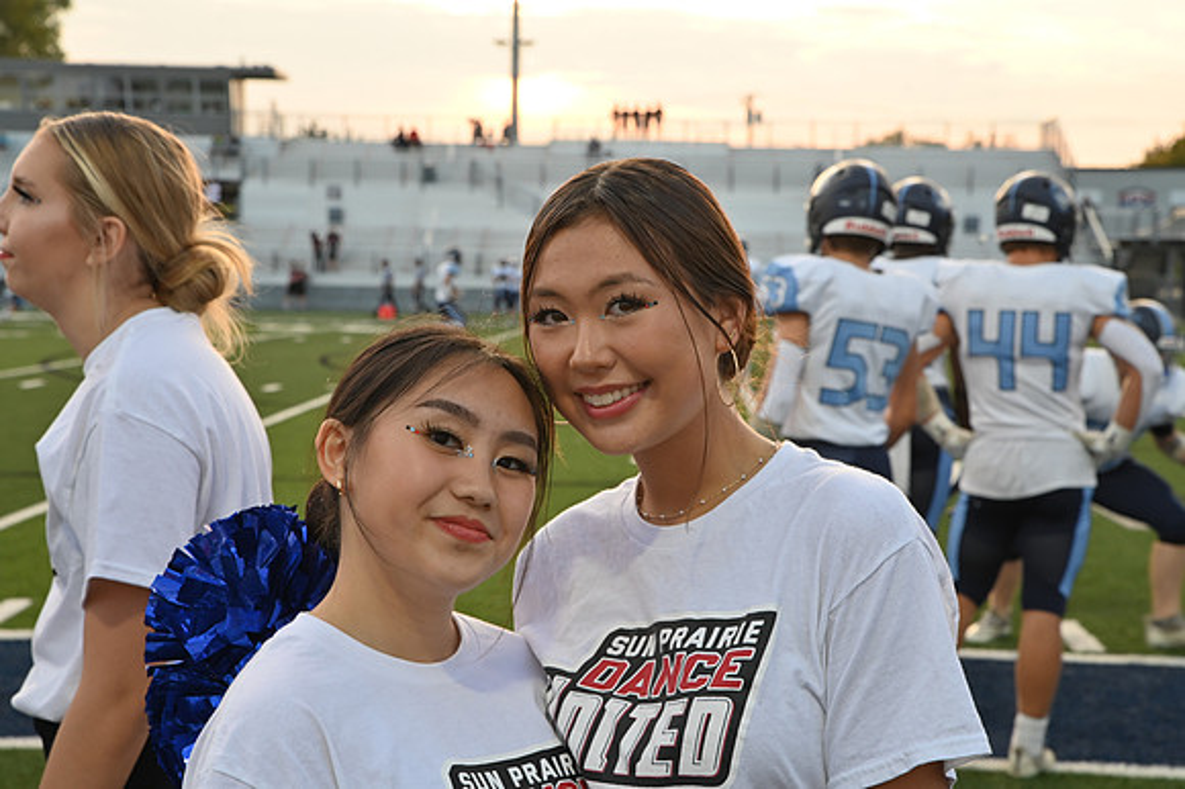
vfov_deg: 19.4
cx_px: 592
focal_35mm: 70
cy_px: 394
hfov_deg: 28.9
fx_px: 2303
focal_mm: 70
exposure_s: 1/160
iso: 800
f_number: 7.1
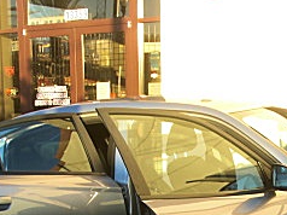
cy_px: 284
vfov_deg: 14.5
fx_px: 803
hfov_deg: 20.0
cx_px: 242
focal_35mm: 97
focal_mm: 6.3
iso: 50
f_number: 2.8
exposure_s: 1/100
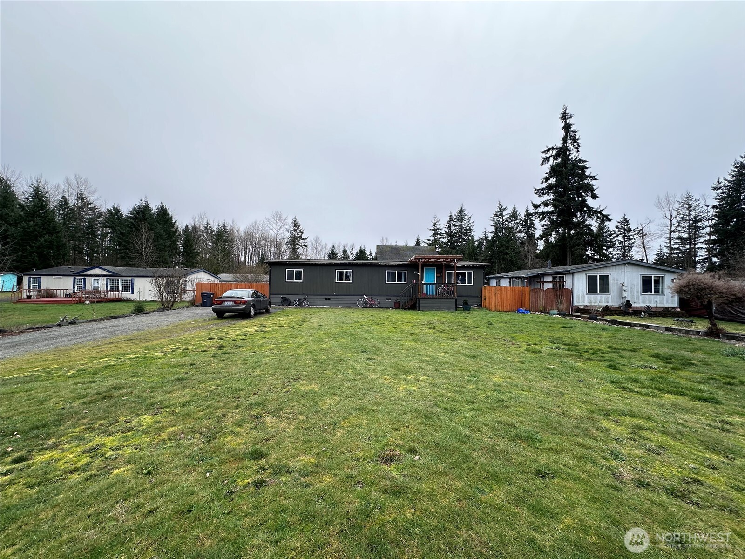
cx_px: 372
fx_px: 301
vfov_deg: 85.7
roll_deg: -0.5
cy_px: 280
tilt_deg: +0.0
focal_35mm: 14
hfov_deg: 102.1
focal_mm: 2.22
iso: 40
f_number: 2.2
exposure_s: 1/246
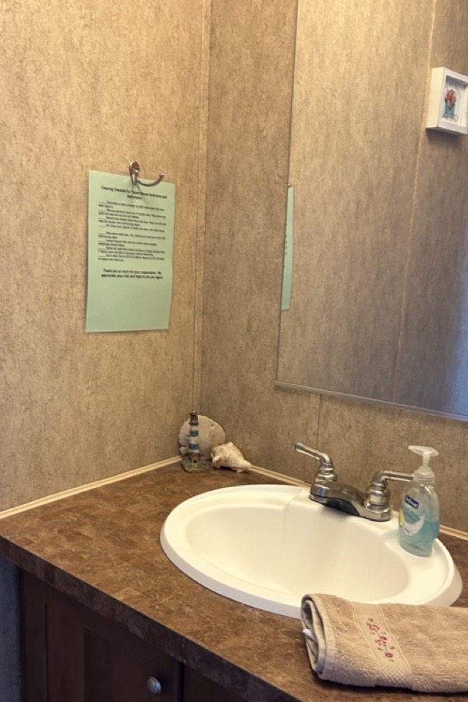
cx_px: 195
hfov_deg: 36.8
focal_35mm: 36
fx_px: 702
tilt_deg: -14.8
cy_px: 446
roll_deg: -2.4
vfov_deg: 52.5
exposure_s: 1/60
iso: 200
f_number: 1.5
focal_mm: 5.7
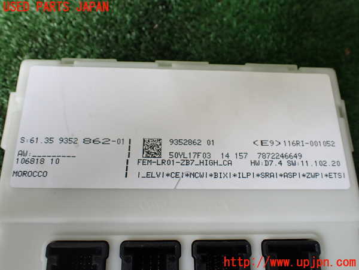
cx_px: 180
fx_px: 311
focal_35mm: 30
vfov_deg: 46.8
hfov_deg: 60.0
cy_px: 135
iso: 100
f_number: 2.3
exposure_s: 1/125
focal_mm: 5.4
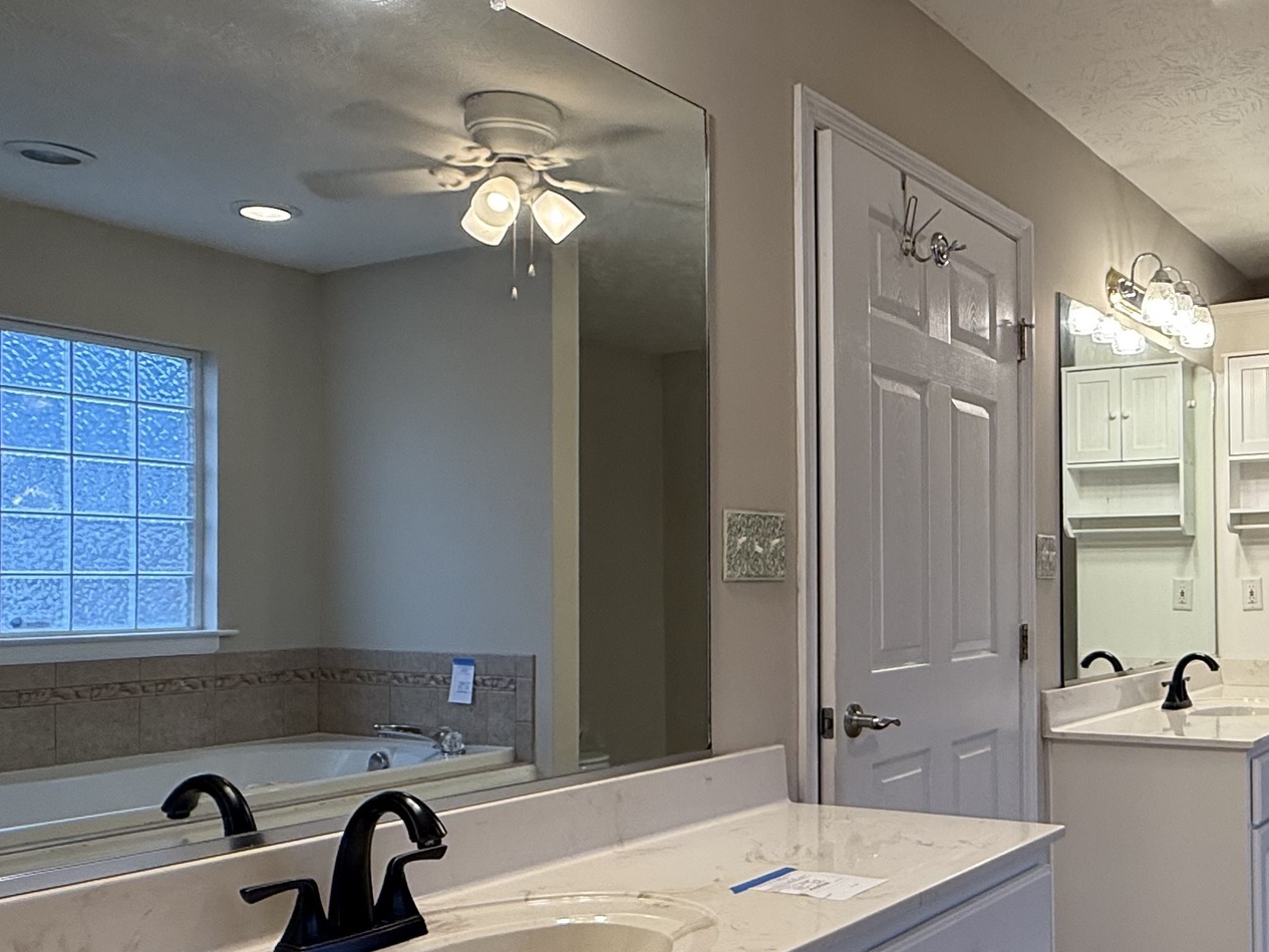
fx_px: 1247
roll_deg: +0.5
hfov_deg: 50.5
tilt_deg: +1.2
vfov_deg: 41.7
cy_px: 559
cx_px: 1028
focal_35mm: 34
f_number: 2.2
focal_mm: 2.22
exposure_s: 1/120
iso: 100
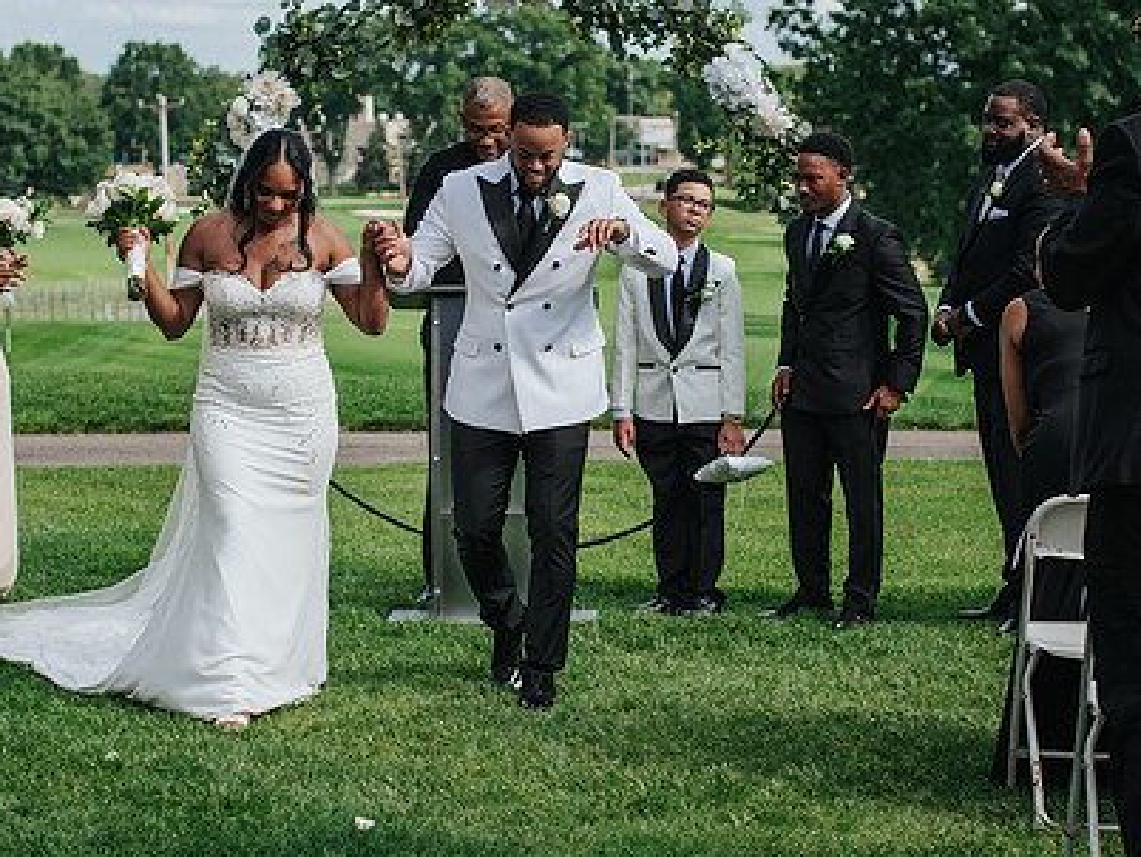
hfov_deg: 20.8
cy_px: 423
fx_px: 3100
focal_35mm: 94
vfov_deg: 15.7
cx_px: 527
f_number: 3.2
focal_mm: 50
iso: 160
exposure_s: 1/1600
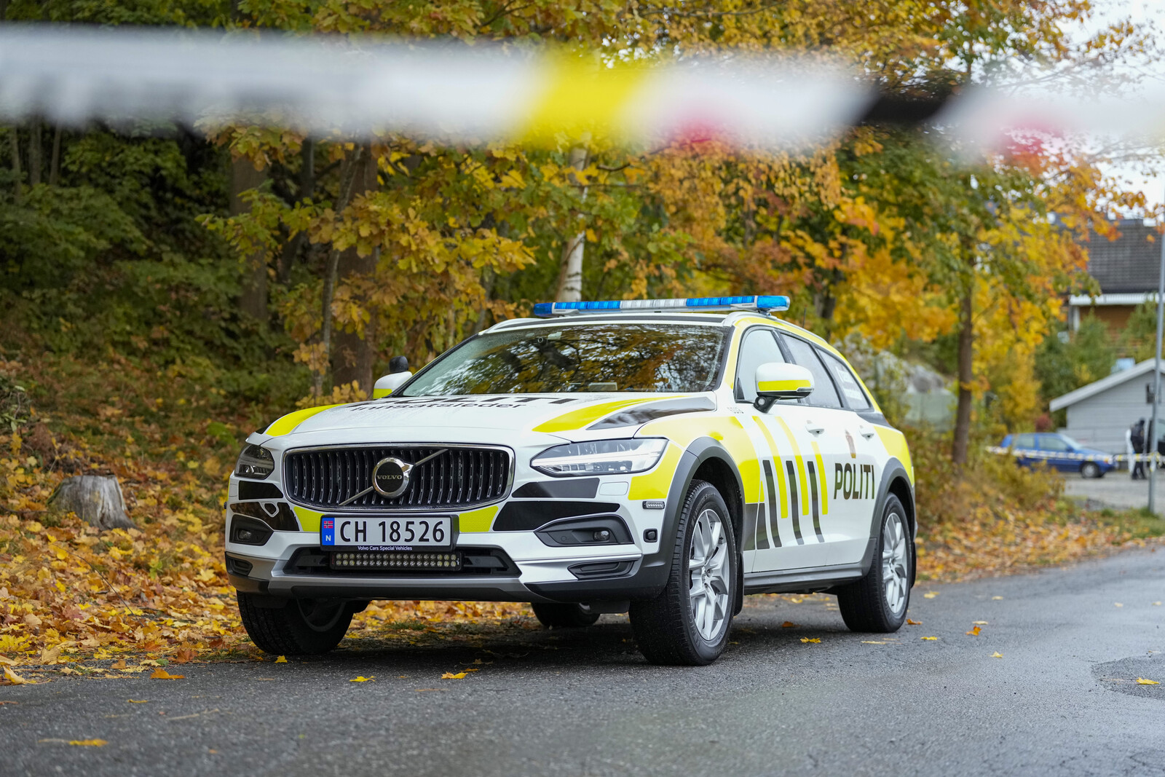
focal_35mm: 70
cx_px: 582
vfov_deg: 19.5
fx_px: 2265
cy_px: 388
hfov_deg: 28.8
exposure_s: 1/800
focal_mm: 70
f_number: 2.8
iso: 2000
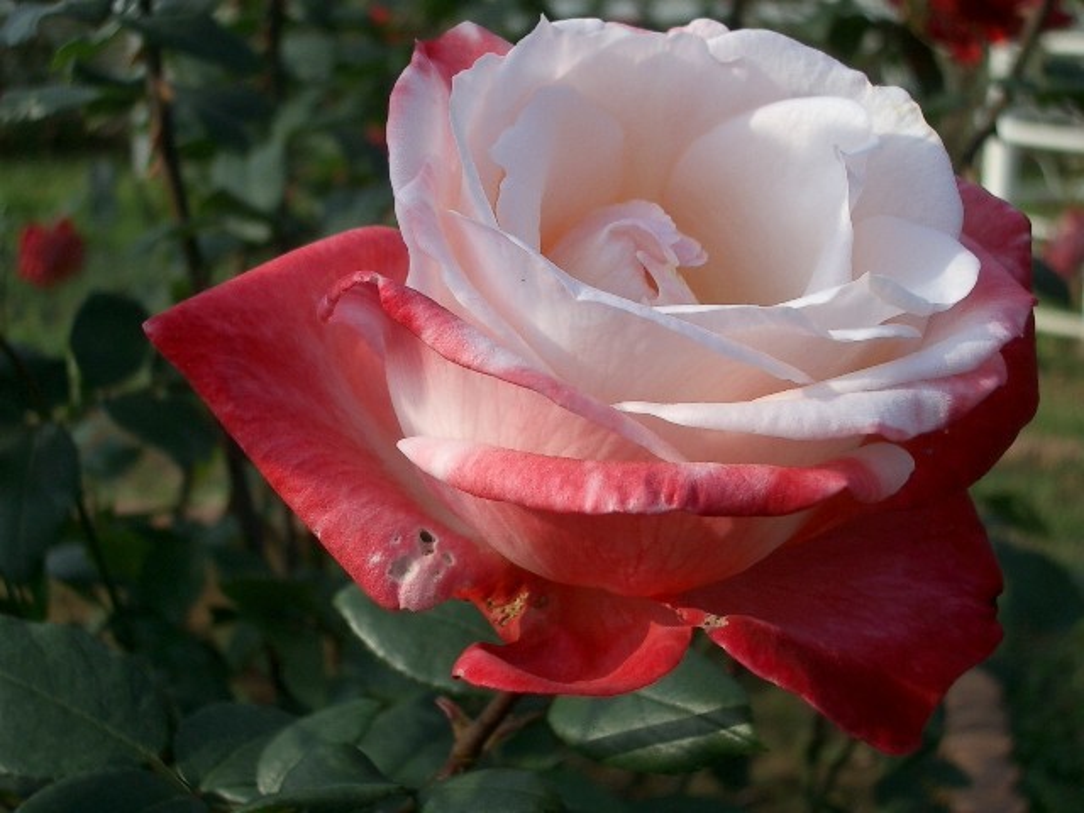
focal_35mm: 62
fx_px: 1942
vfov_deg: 23.7
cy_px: 406
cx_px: 542
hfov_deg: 31.2
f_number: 3.5
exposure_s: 1/640
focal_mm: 10.2
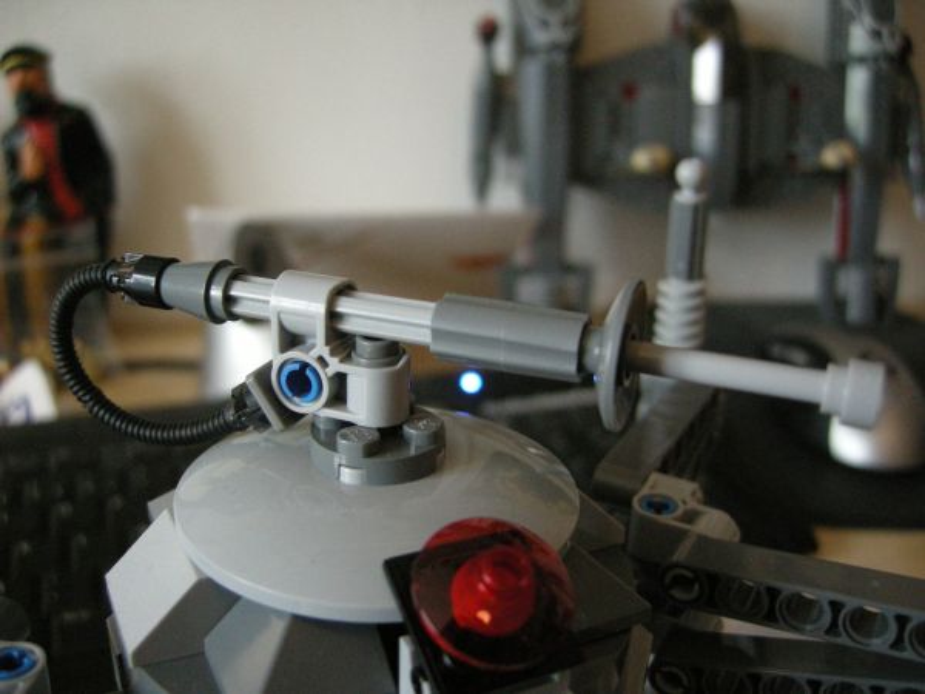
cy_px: 347
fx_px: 962
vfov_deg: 39.7
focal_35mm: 36
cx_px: 462
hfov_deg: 51.4
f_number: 2.7
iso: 400
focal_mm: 7.5
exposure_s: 1/35
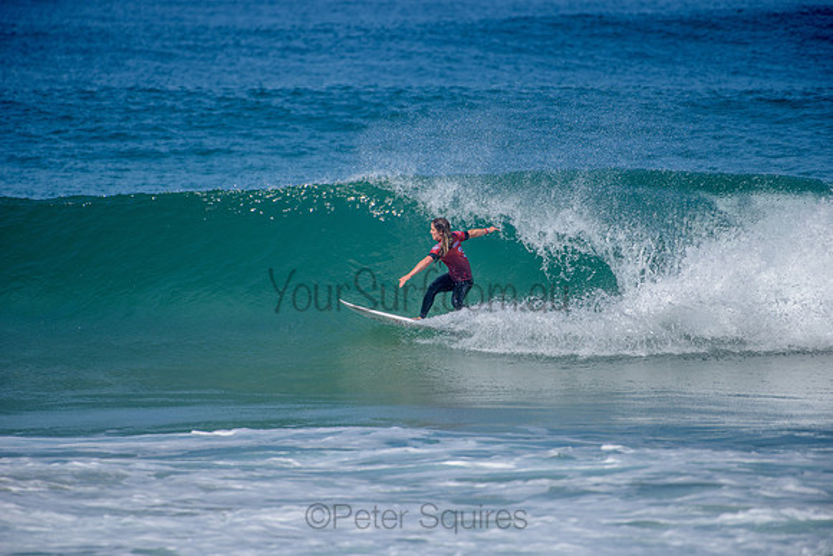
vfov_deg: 2.8
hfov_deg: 4.1
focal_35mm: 500
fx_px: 11572
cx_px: 416
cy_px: 278
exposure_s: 1/2000
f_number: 5.6
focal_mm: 500
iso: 160
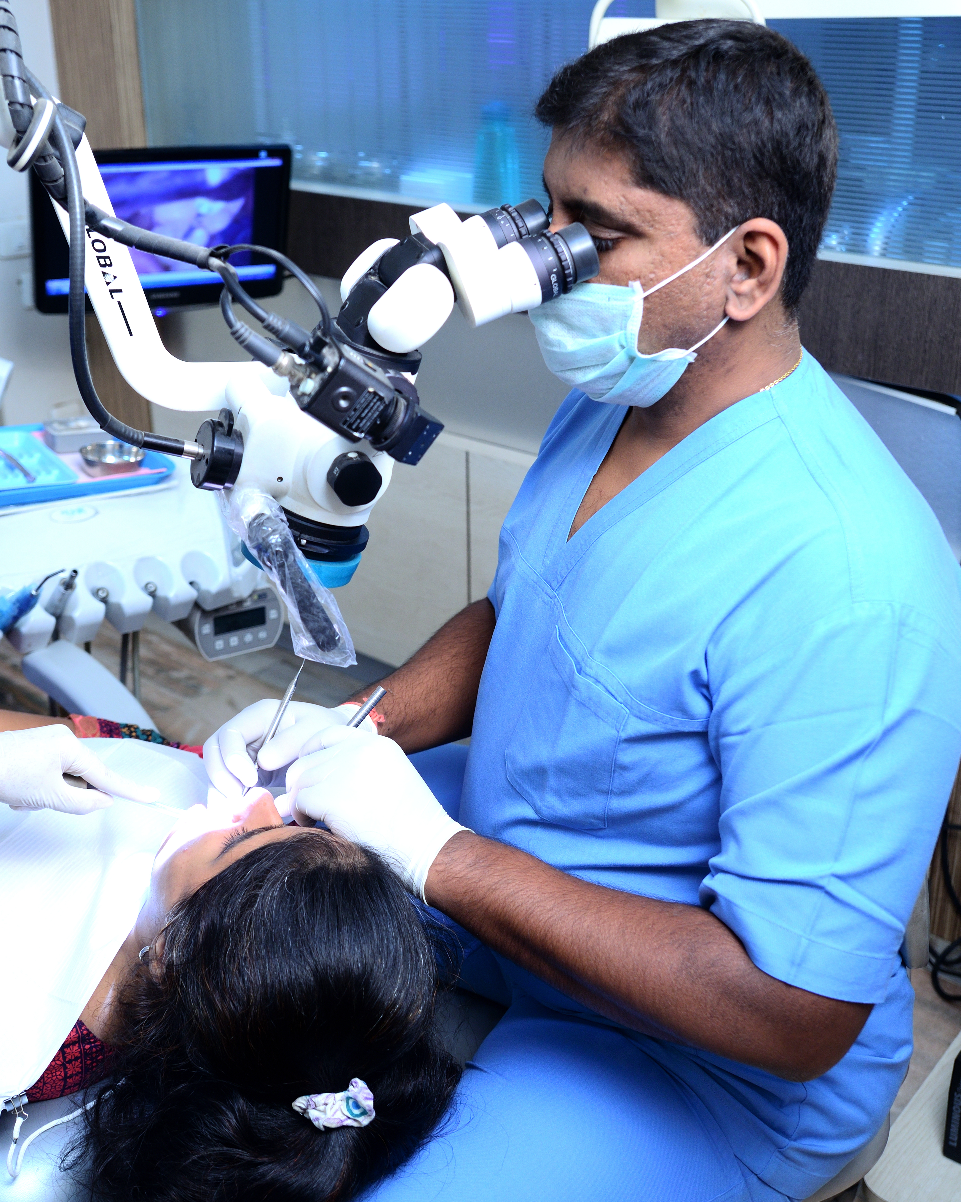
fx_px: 1458
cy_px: 550
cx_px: 479
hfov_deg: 36.5
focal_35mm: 41
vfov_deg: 44.7
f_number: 3.3
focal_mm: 24
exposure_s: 1/45
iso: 250
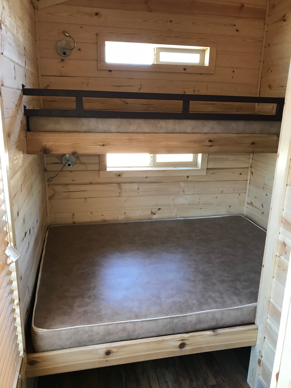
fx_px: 314
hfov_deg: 49.7
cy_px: 194
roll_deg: -1.2
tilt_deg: -16.3
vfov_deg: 63.4
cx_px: 146
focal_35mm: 28
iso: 40
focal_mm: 3.99
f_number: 1.8
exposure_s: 1/18
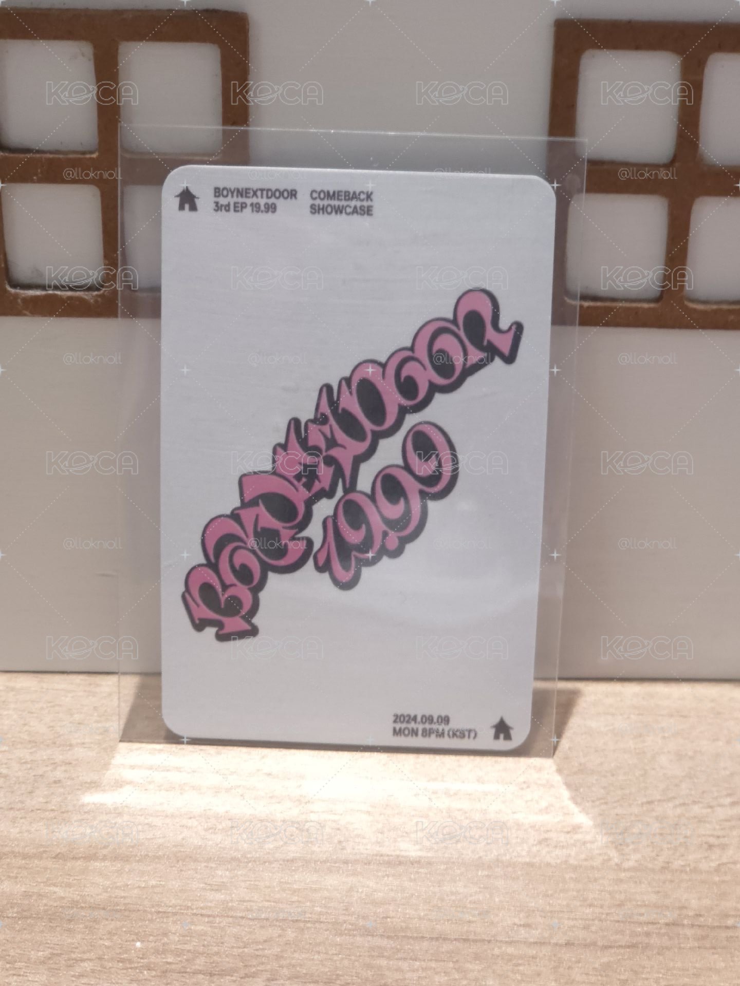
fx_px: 1967
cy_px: 493
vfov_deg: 28.2
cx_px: 370
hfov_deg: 21.3
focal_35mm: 69
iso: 200
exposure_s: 1/30
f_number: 2.4
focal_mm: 7
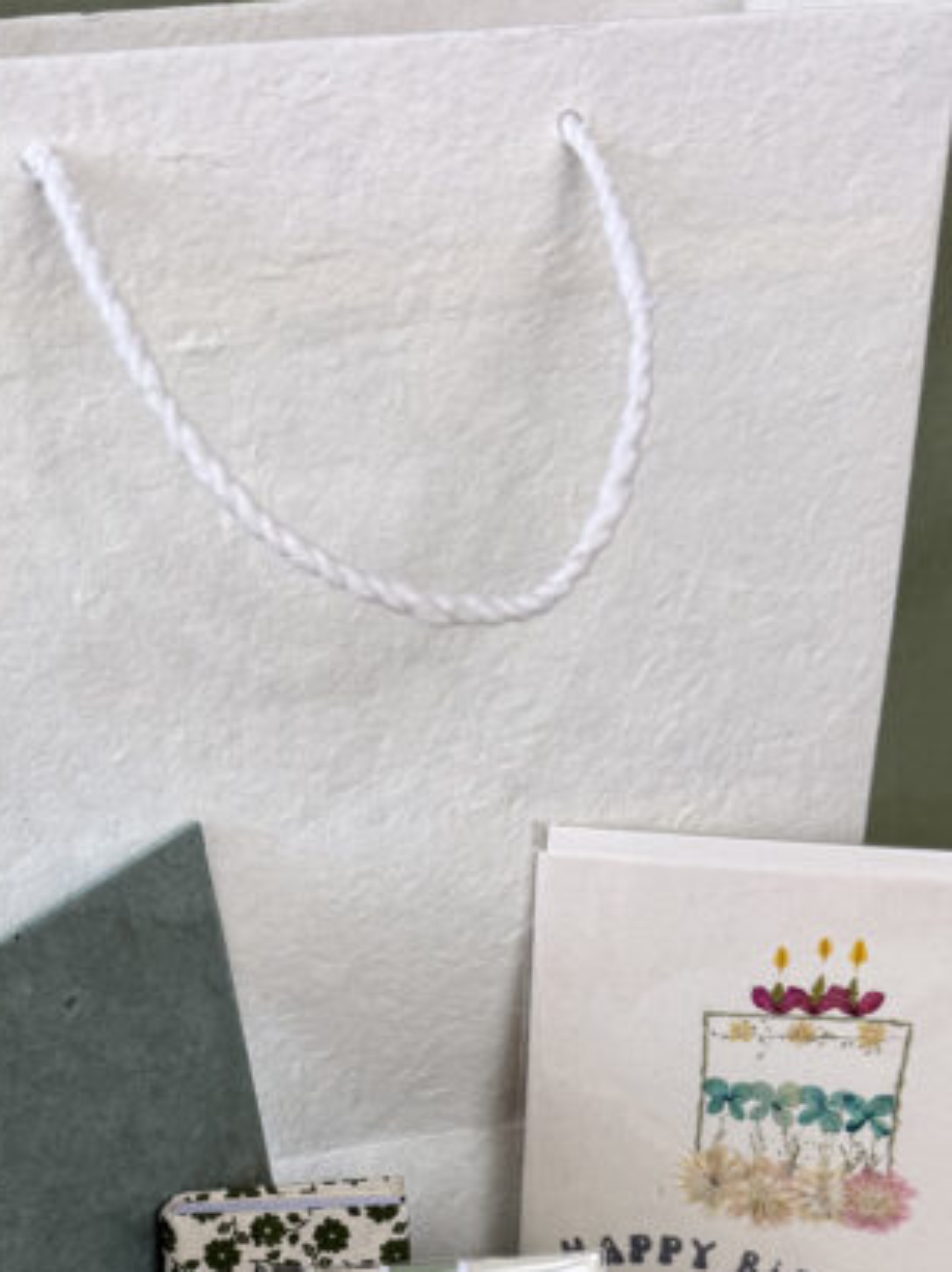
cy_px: 1116
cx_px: 417
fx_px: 1726
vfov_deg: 38.1
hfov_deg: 30.8
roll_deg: -0.5
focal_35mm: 47
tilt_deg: -36.7
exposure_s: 1/243
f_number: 1.78
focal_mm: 6.76
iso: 64
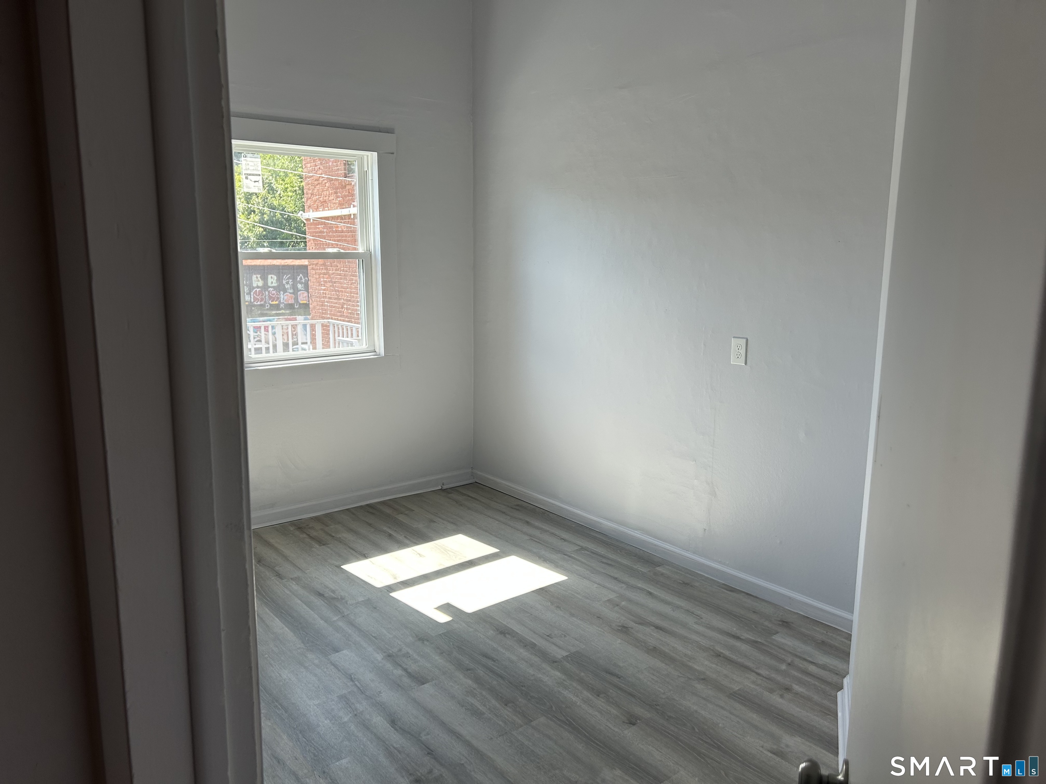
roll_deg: +0.2
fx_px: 786
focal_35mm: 26
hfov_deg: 67.3
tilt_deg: -9.6
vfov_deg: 53.1
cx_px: 523
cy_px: 392
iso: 40
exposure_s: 1/181
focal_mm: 5.7
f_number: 1.5
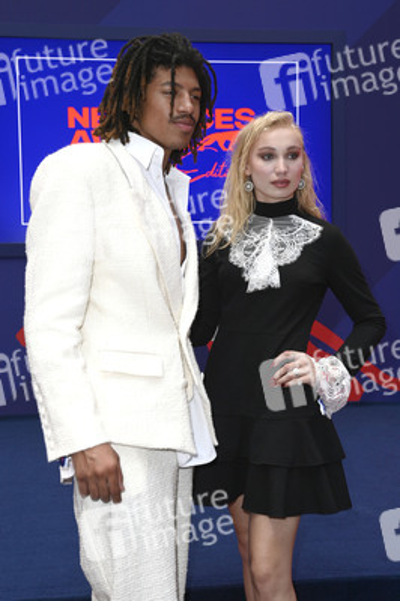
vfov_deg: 43.6
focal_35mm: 45
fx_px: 751
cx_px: 200
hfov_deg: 29.8
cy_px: 300
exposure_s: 1/100
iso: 1000
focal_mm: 45
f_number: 5.6
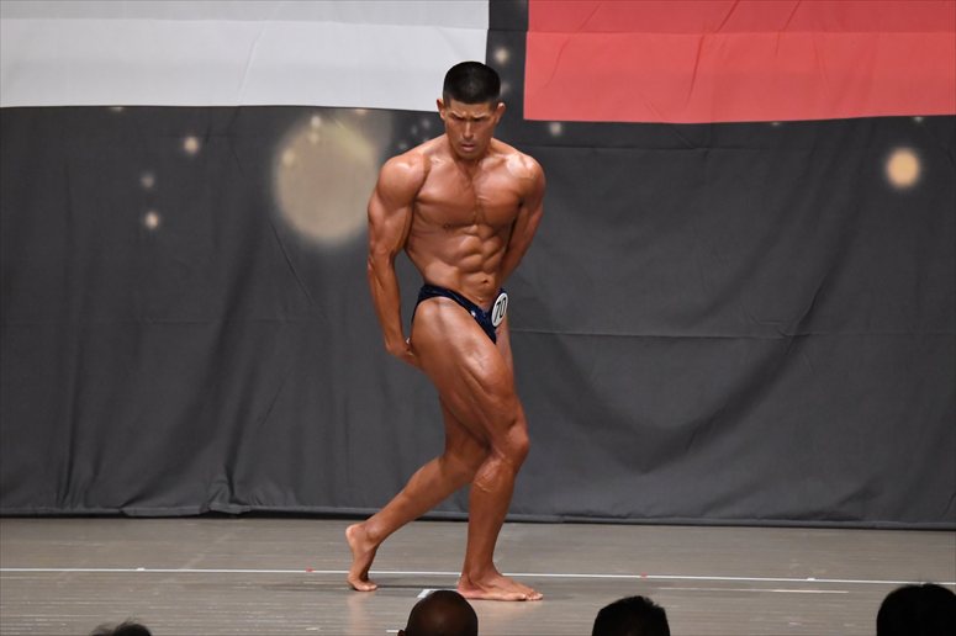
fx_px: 5972
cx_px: 478
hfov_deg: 9.2
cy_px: 318
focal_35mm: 225
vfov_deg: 6.1
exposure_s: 1/400
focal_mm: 150
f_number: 5.6
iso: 6400
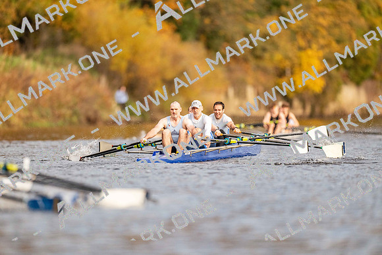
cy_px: 128
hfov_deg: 3.4
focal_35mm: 600
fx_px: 6368
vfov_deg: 2.3
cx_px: 191
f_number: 4
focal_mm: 600
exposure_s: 1/2500
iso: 2500
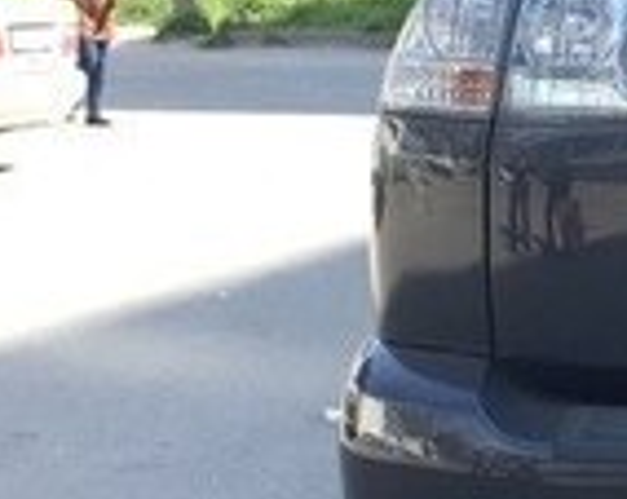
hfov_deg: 13.5
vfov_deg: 11.6
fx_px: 2444
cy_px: 42
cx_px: 1011
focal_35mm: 132
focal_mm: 4.15
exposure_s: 1/286
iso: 32
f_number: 2.2
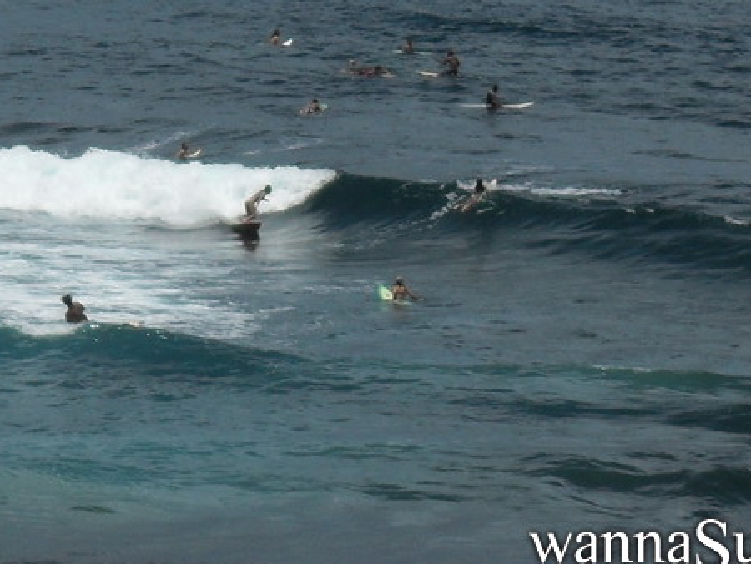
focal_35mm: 128
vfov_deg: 11.6
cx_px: 363
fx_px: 2778
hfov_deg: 15.4
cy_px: 237
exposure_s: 1/125
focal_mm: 18.6
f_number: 16.5
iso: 100
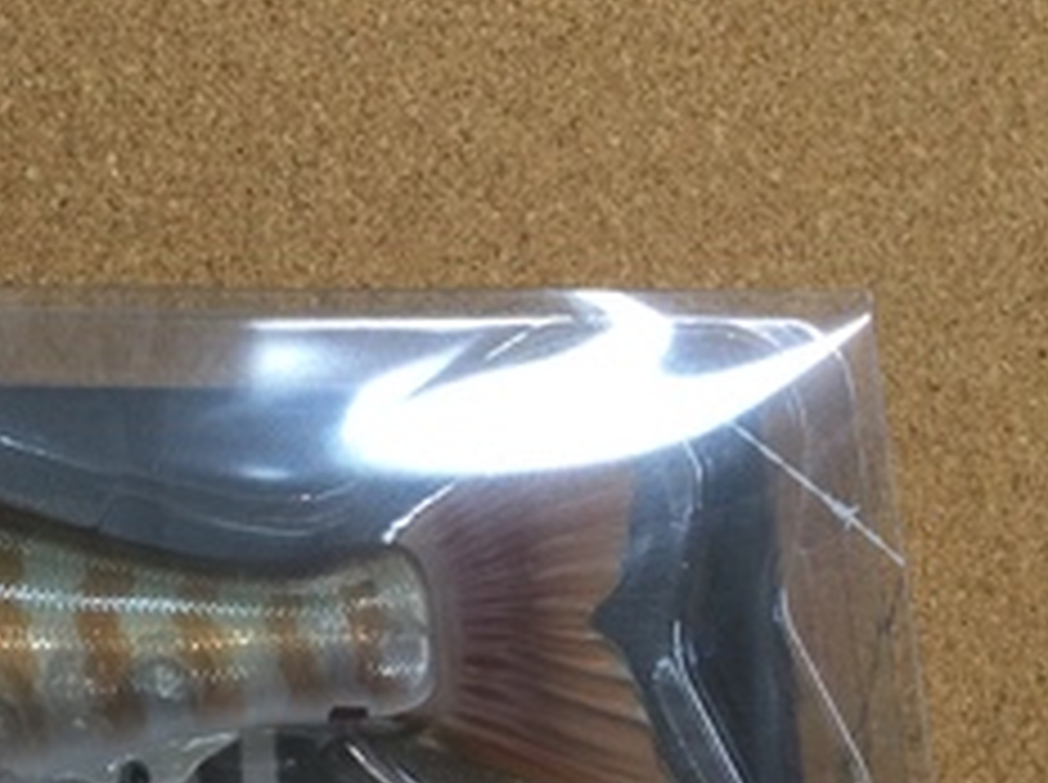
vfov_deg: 18.2
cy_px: 662
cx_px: -157
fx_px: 2418
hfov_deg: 22.8
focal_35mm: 80
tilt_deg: -75.4
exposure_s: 1/30
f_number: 2.4
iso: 32
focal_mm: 3.3
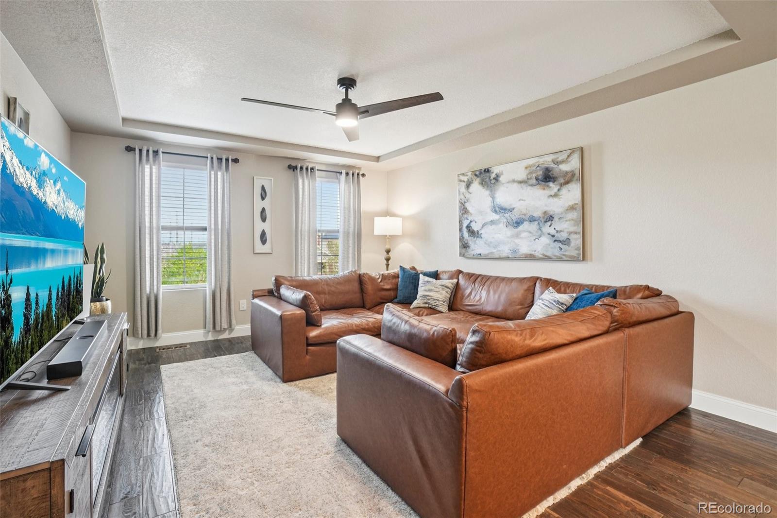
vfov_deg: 77.3
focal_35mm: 15
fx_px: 324
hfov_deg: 100.4
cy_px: 259
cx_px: 388
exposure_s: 1/6
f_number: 8
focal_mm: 10
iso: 400
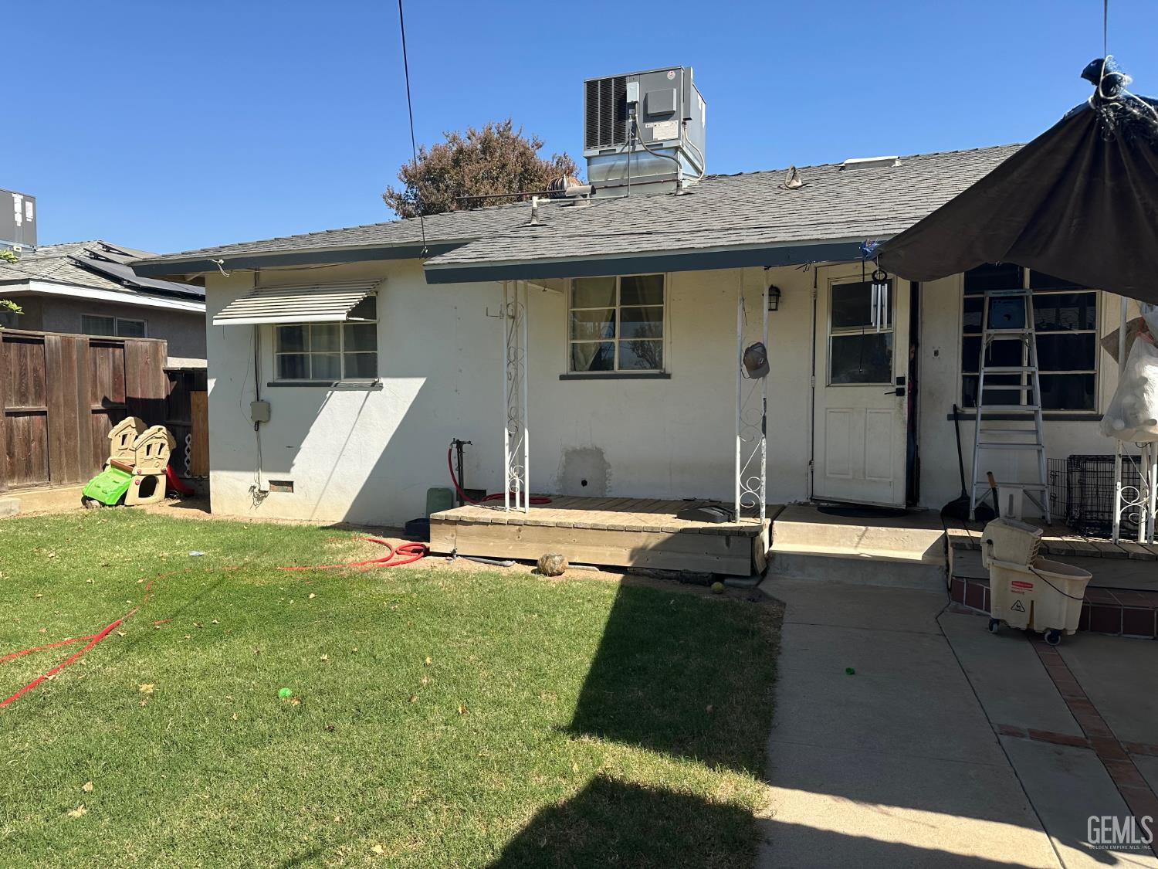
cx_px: 579
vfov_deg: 56.8
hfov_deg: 71.6
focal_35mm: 24
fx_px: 803
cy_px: 434
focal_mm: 6.86
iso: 80
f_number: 1.78
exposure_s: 1/3472
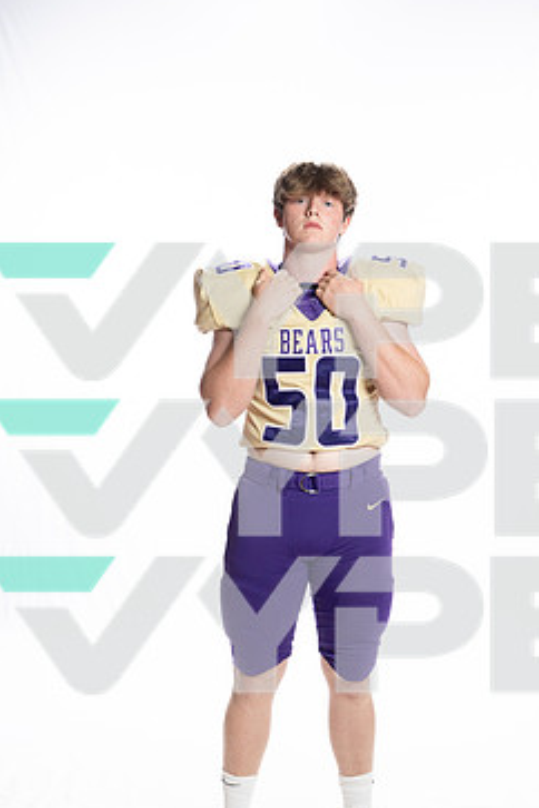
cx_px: 314
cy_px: 470
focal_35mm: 62
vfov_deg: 32.3
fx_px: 1392
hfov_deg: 21.9
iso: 800
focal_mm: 50
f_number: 8
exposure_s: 1/250
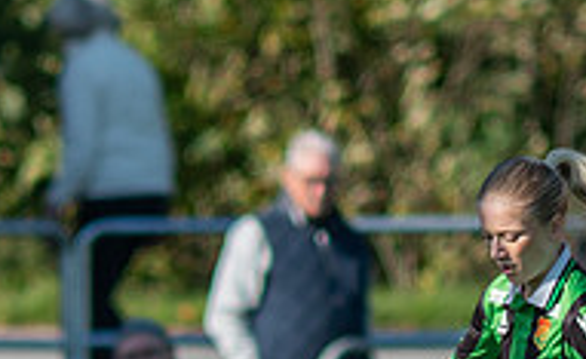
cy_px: 549
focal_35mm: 2152
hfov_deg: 1.0
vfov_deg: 0.6
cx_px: 628
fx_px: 34178
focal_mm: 300
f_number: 3.2
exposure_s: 1/2000
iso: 140
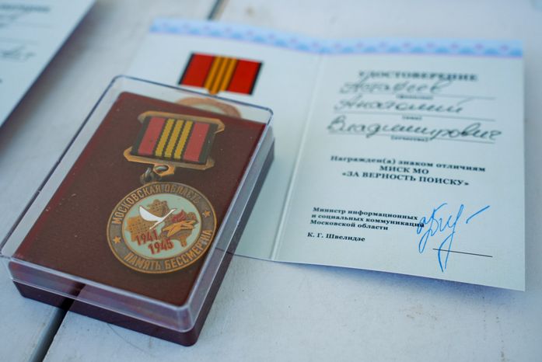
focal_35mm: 43
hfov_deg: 45.4
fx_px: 648
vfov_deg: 31.2
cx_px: 271
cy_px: 181
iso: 1250
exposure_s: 1/400
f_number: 6.3
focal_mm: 43
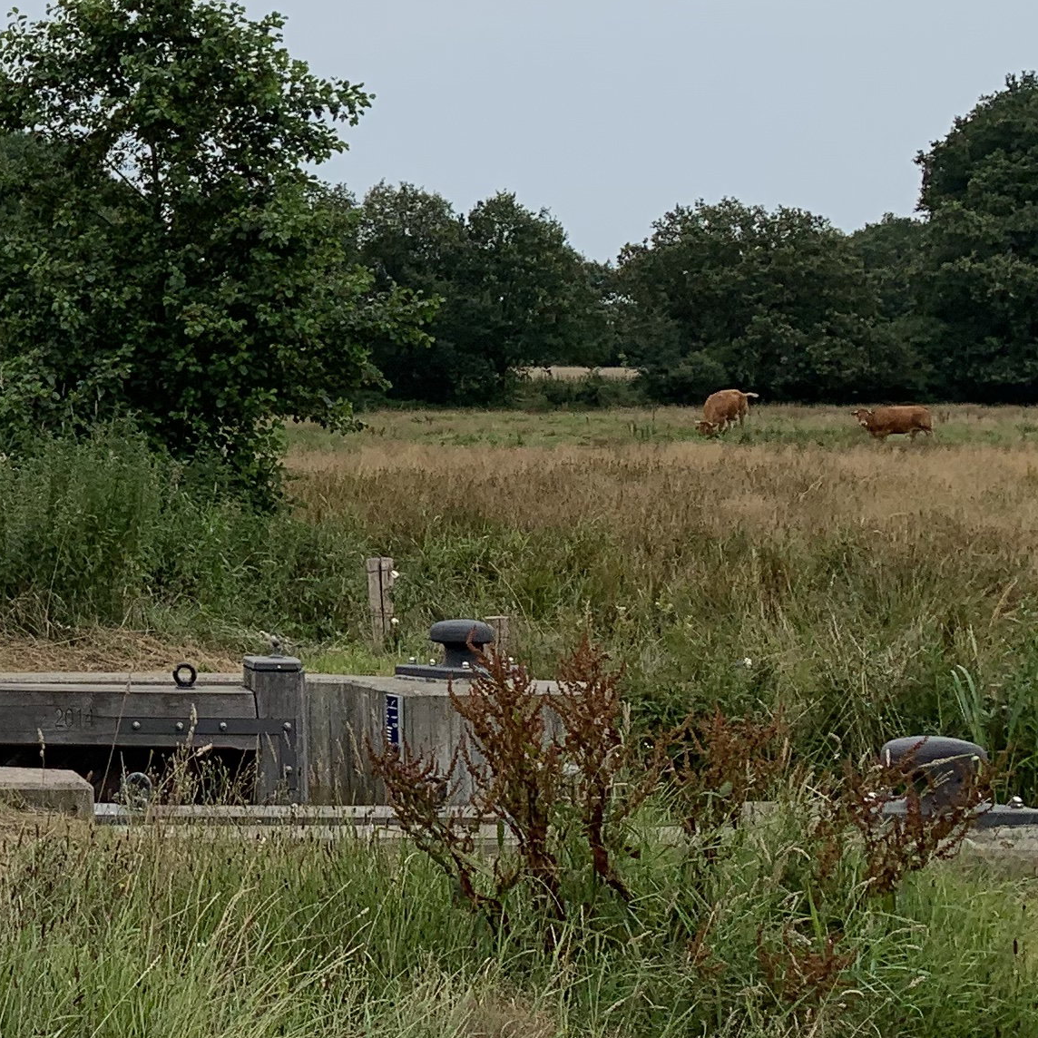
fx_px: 2748
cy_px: 263
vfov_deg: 21.2
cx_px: -571
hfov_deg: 18.6
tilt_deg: +2.7
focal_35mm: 81
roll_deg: +0.4
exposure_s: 1/2364
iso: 25
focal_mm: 4.25
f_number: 1.8
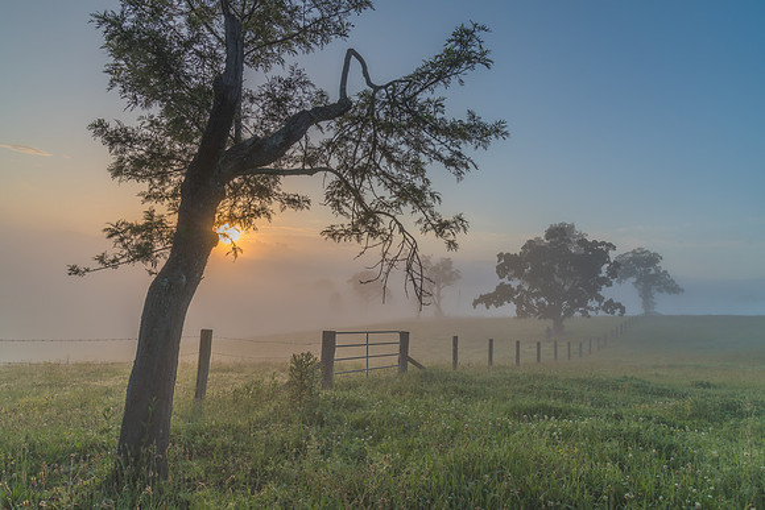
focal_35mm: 25
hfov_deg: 71.9
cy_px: 246
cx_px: 384
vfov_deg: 51.7
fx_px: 527
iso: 125
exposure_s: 1/160
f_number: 8
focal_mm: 24
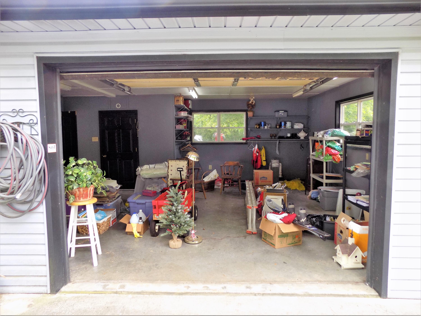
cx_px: 210
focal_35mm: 23
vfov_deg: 58.9
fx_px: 280
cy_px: 158
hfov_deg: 73.9
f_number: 3.1
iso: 80
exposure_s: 1/50
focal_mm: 4
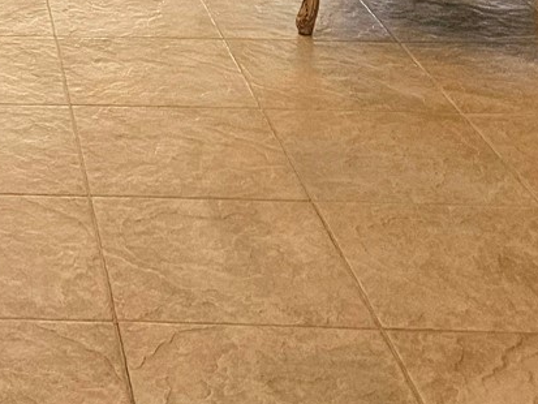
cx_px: -163
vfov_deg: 14.9
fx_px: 1384
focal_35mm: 89
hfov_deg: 20.2
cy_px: -276
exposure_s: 1/120
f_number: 1.8
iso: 200
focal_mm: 5.4
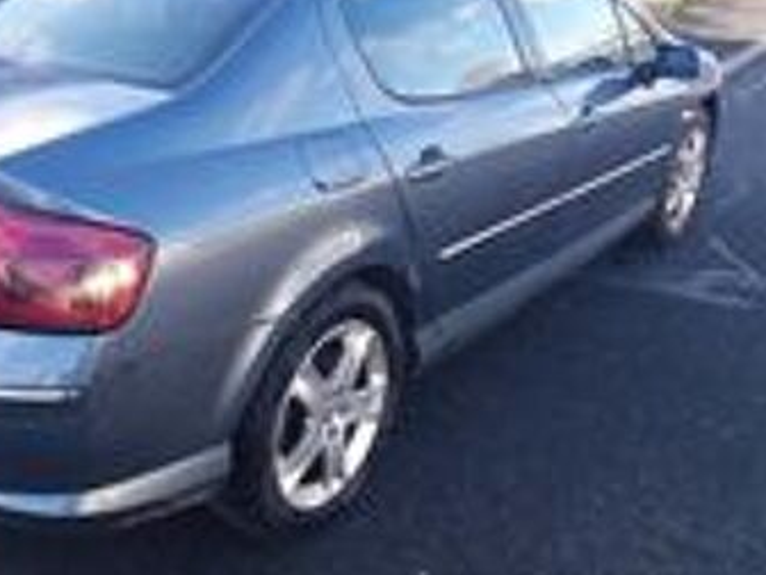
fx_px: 885
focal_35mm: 40
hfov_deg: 45.7
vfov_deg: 35.9
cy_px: 237
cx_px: 223
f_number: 1.9
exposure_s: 1/145
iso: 64
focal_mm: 3.7
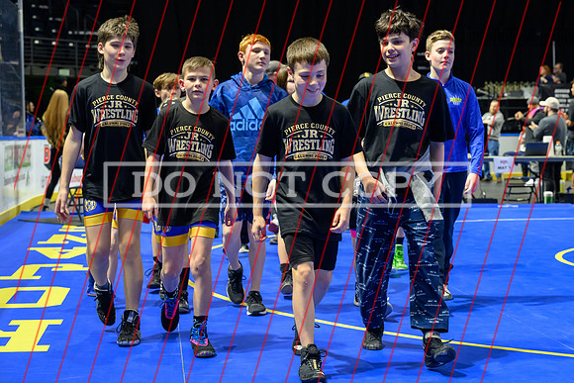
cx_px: 287
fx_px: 1116
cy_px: 192
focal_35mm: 70
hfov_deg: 28.8
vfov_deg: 19.5
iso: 6400
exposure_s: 1/320
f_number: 5.6
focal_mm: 70
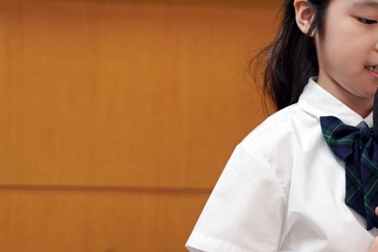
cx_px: 396
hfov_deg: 4.6
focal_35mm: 443
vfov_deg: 3.1
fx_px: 4653
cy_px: 43
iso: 1250
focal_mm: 200
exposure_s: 1/250
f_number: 4
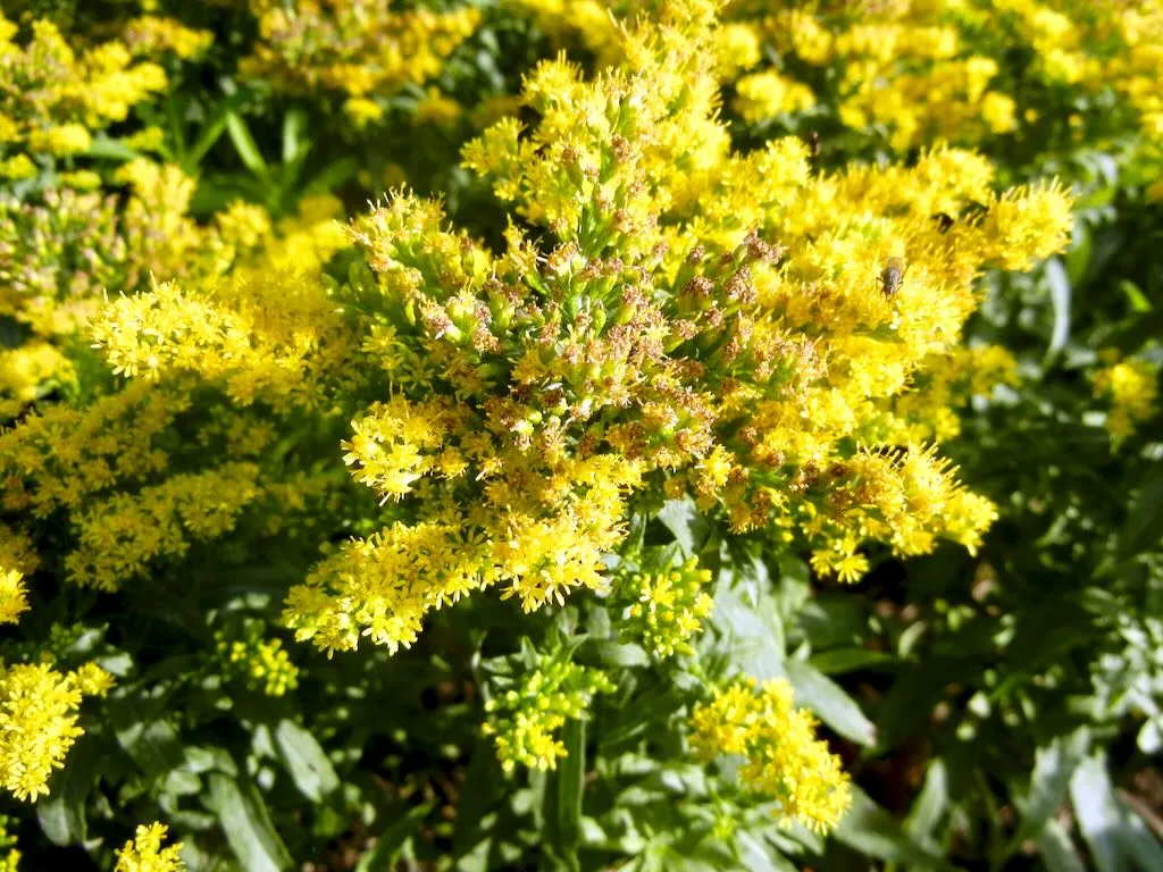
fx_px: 1008
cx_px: 582
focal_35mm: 30
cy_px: 436
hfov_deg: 60.0
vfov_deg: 46.8
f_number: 3.5
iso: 160
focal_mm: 5.4
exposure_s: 1/735
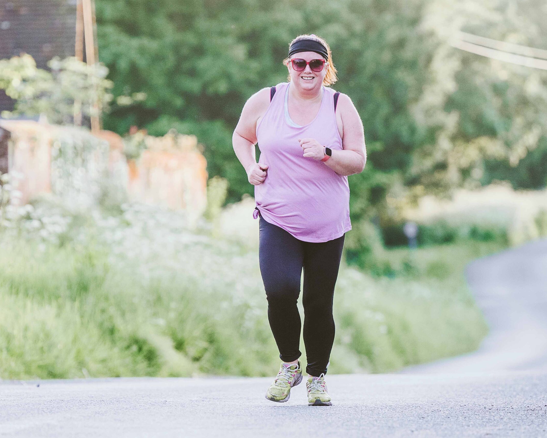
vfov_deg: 6.3
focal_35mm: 245
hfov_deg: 7.9
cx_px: 281
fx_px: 3966
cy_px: 219
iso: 500
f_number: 2.8
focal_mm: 145
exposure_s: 1/800
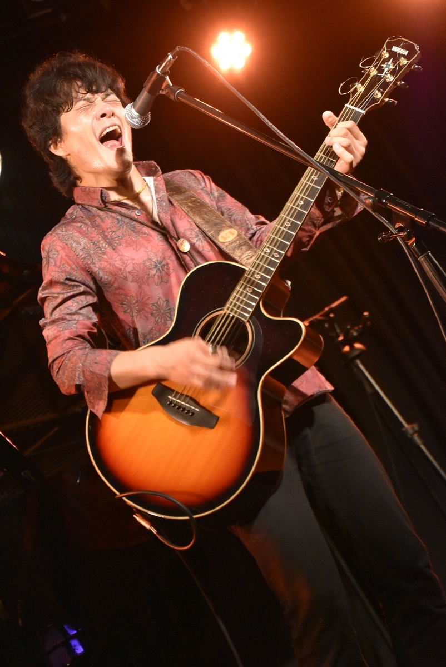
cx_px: 223
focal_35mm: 78
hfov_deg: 17.5
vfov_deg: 26.0
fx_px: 1447
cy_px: 334
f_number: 5
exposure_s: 1/60
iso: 4000
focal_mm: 52
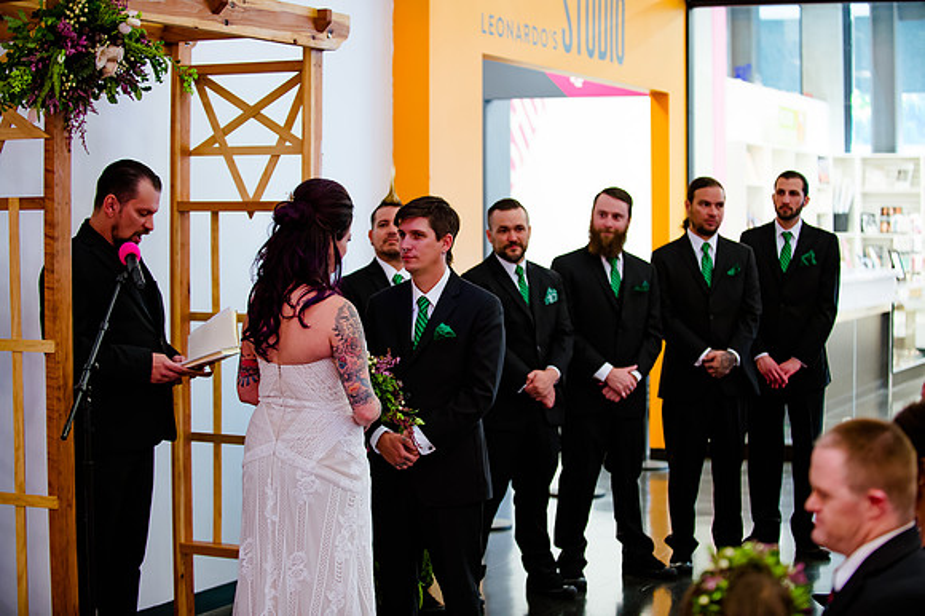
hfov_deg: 28.9
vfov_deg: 19.4
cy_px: 308
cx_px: 462
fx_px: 1798
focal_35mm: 70
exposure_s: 1/100
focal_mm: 70
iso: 2500
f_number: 2.8
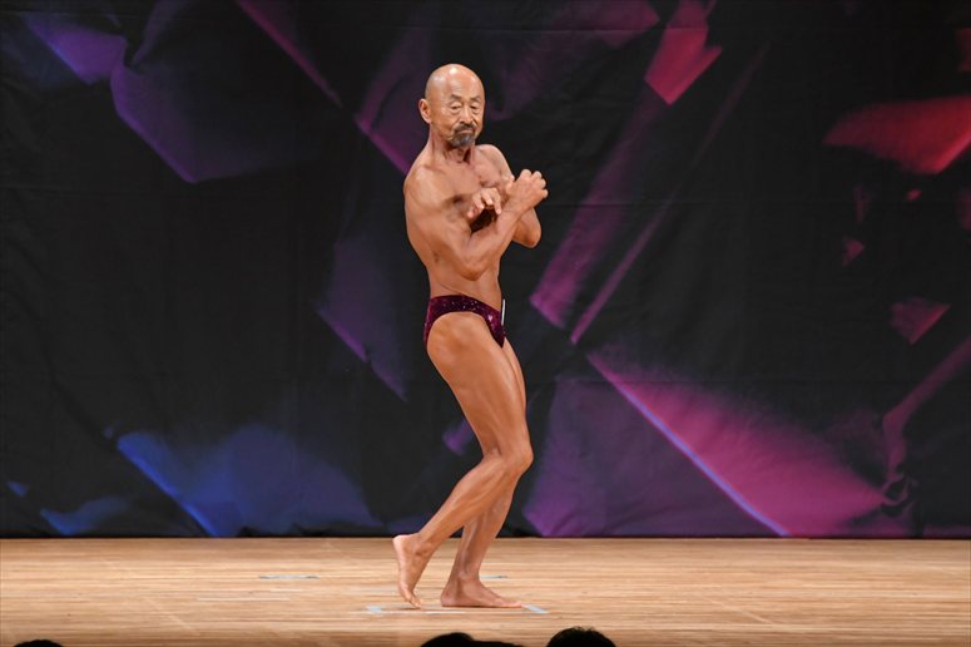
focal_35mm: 285
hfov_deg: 7.2
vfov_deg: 4.8
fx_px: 7683
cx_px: 486
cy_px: 324
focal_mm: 190
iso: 3200
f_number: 5.6
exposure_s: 1/400
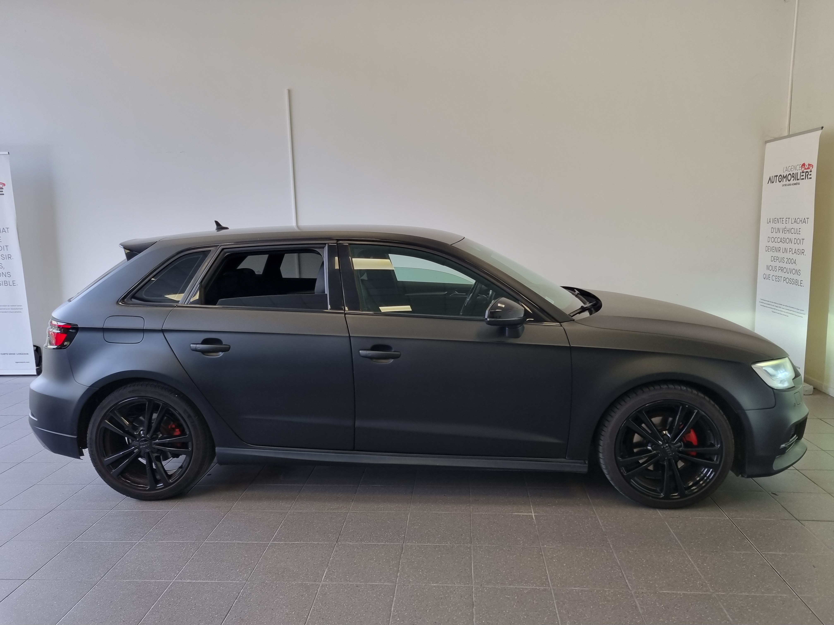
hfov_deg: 67.3
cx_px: 417
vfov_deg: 53.1
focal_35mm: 26
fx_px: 626
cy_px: 312
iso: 64
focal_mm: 5.4
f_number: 1.8
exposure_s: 1/100
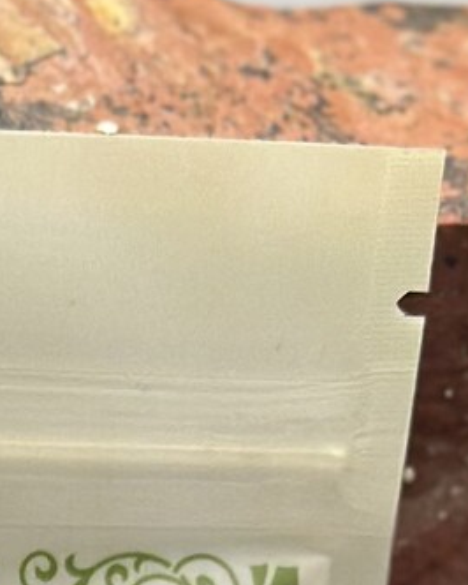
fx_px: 4878
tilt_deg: -14.2
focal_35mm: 282
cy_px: 1256
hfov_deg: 5.4
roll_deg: -4.5
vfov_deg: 6.6
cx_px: -274
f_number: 1.78
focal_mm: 6.86
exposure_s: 1/549
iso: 80
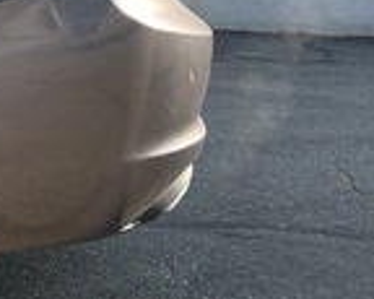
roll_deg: -0.3
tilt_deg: -9.7
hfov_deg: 23.2
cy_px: 104
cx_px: -60
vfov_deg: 20.1
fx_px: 841
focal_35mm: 76
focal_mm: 3
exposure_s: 1/226
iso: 20
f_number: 1.8
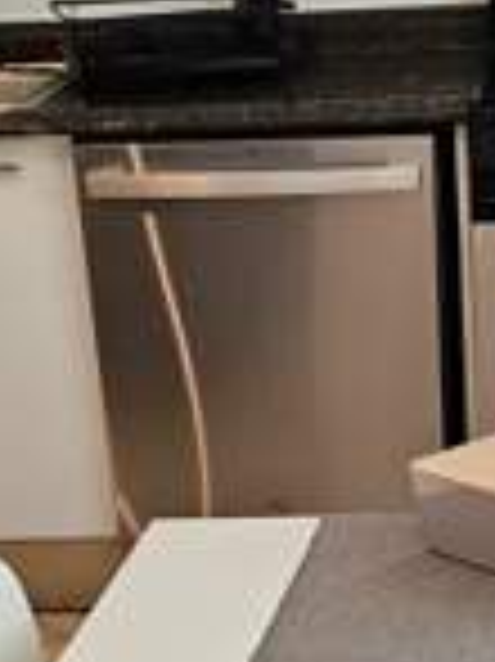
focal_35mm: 100
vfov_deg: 18.9
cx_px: 423
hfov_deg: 14.7
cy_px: 734
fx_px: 1909
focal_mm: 6.3
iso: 160
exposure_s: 1/120
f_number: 1.7
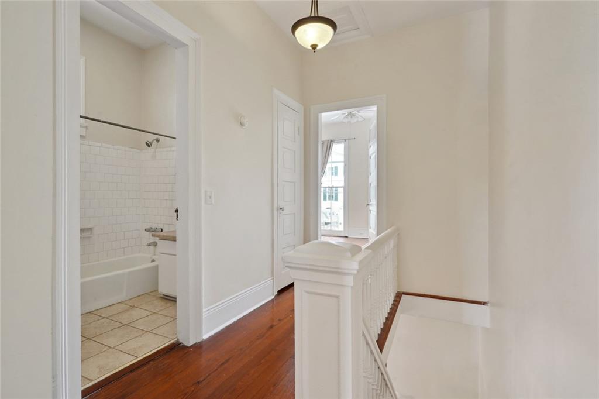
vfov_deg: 70.4
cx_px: 300
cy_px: 200
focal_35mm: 17
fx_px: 283
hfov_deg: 93.3
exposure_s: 1/20
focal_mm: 17
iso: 800
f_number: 11
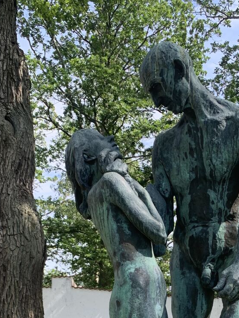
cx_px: 176
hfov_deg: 25.8
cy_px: 322
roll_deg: -0.3
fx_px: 516
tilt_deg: -1.9
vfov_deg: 31.6
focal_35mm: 56
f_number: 1.8
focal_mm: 4.25
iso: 25
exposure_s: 1/465
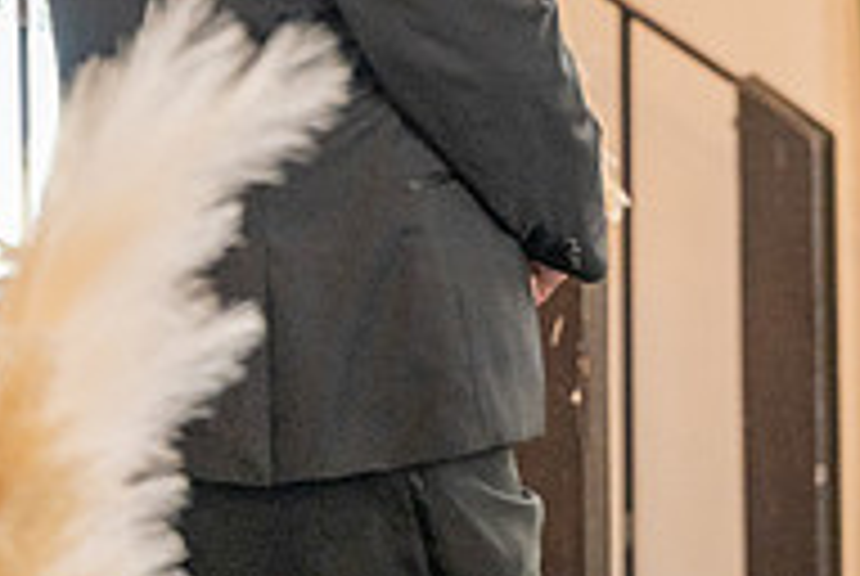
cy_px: -250
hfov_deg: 3.6
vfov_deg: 2.4
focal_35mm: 576
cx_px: 491
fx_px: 13781
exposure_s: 1/200
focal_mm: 190
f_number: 2.8
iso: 1600
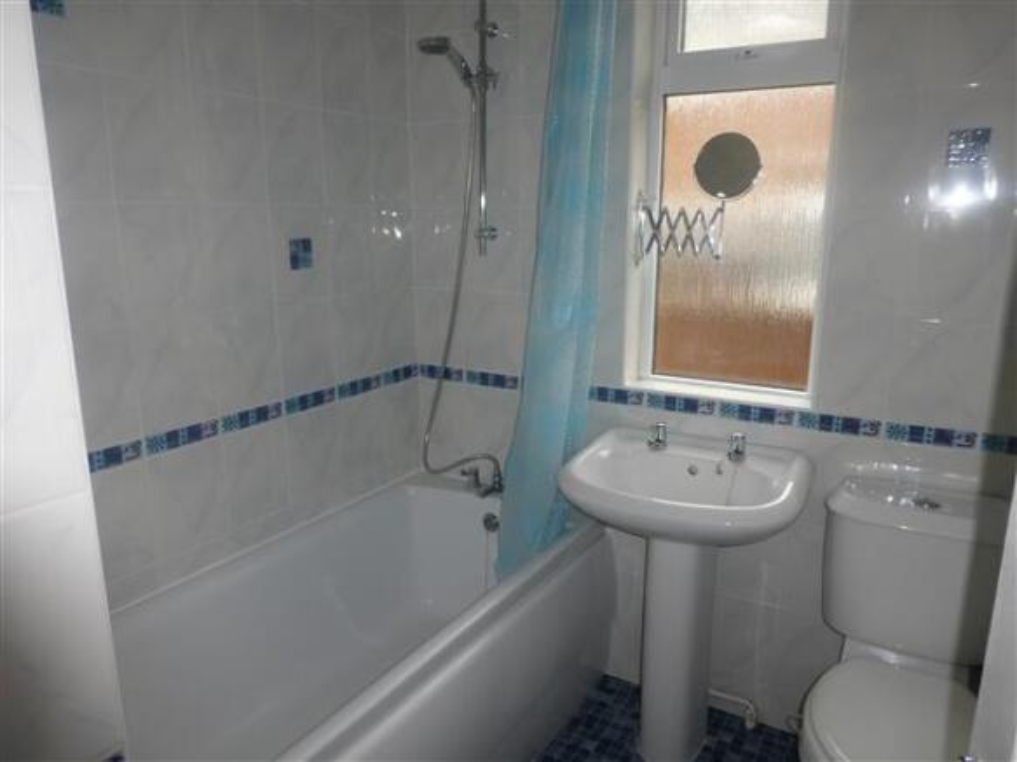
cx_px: 508
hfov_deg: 71.6
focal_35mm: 24
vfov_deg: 56.8
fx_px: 705
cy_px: 381
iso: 125
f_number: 3.3
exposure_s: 1/60
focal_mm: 4.3
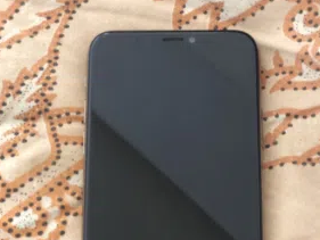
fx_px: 684
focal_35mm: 74
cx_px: 167
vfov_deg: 19.5
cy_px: 224
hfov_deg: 26.3
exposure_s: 1/24
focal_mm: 6
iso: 160
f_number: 2.4
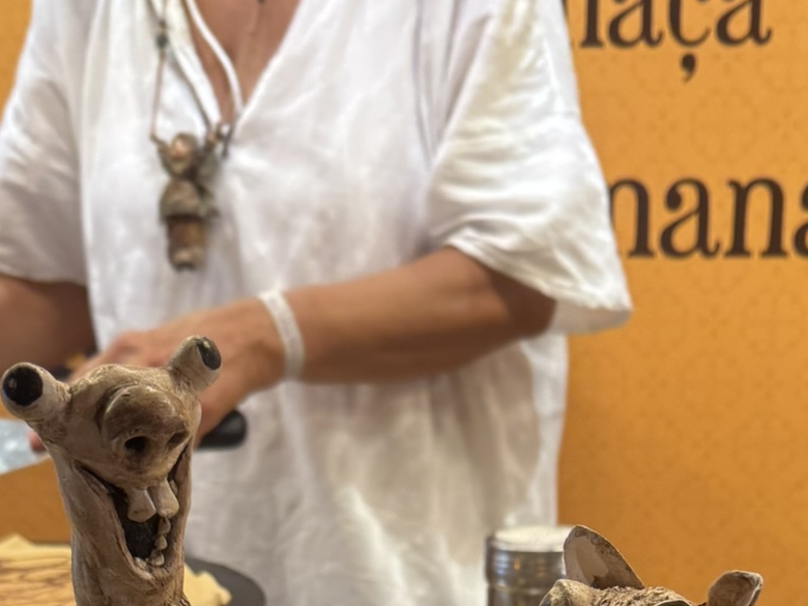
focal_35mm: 63
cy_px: 925
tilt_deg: -23.1
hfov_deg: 30.7
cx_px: 474
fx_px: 1471
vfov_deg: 19.9
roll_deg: +0.1
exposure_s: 1/51
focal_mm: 6.76
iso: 160
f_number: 1.78
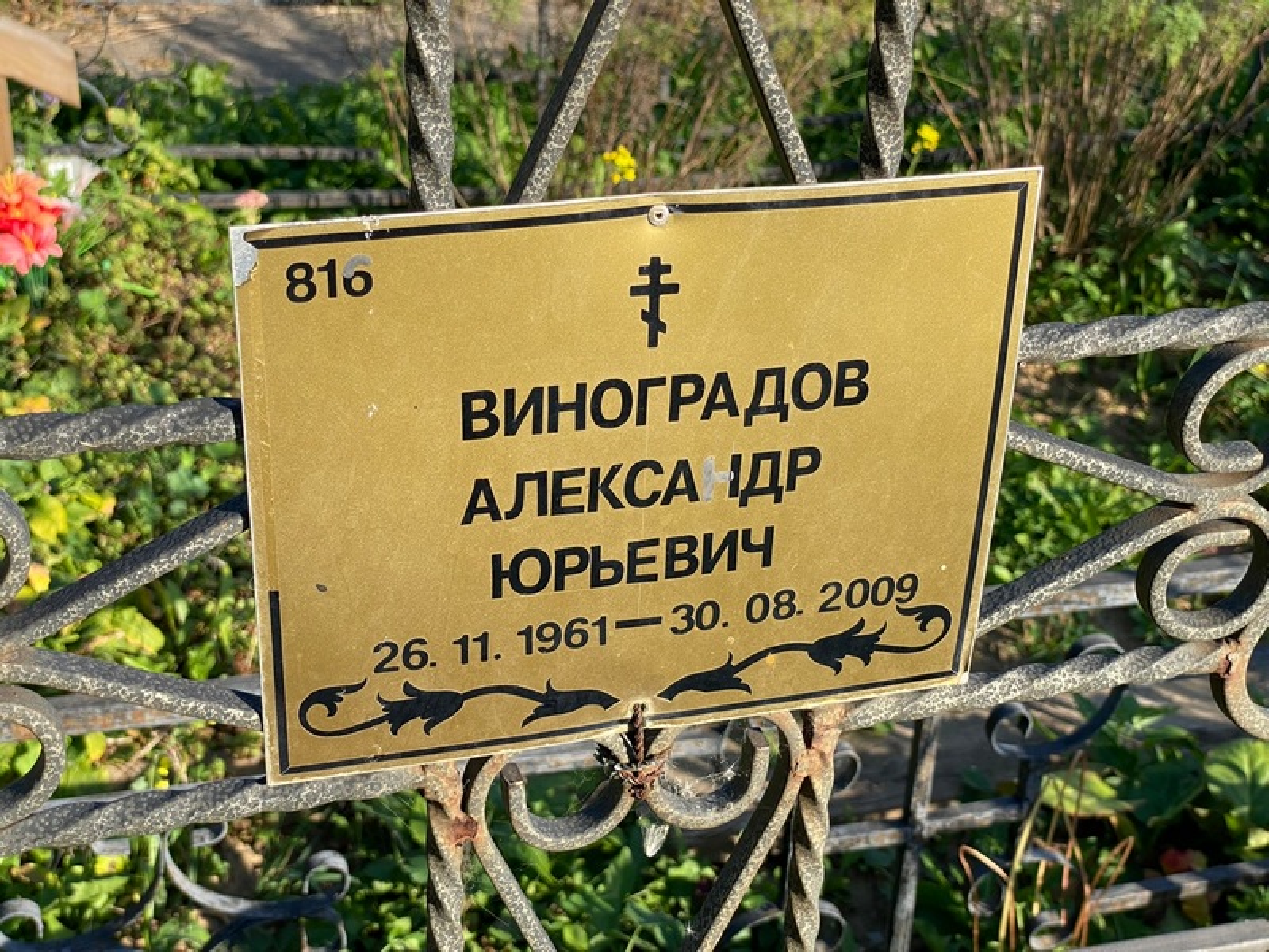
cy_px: 476
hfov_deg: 36.8
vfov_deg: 28.0
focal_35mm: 52
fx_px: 1906
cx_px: 634
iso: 20
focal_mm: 6
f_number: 2
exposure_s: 1/505
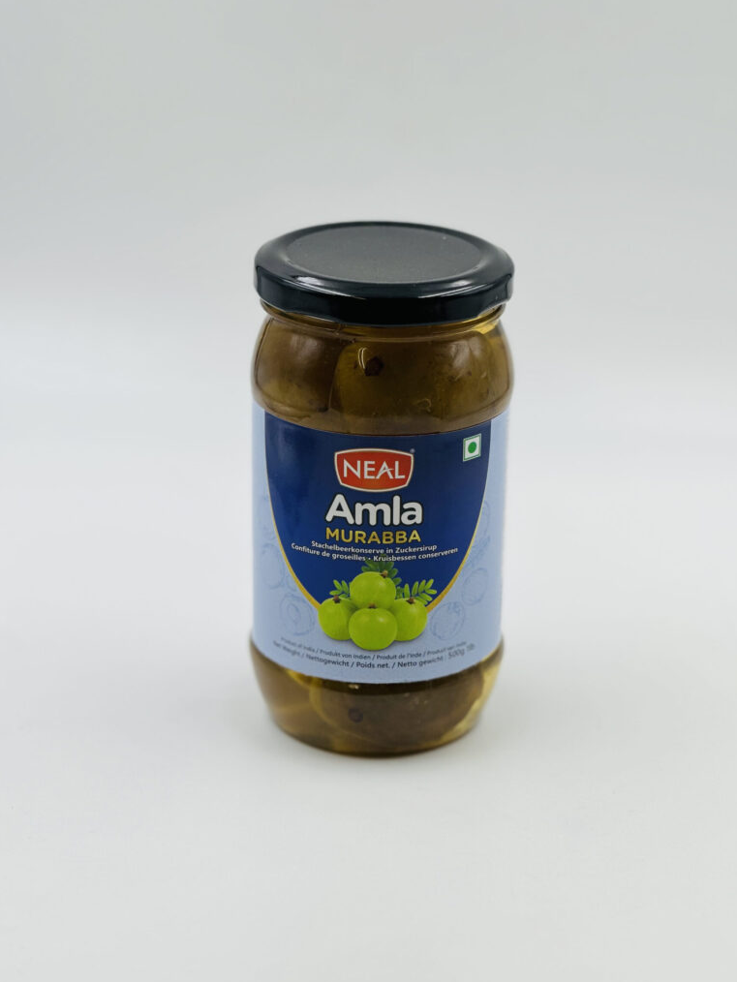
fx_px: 2440
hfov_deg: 17.2
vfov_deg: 22.7
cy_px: 529
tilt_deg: -22.2
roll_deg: -1.0
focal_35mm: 86
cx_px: 380
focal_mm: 9
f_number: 2.8
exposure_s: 1/100
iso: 20
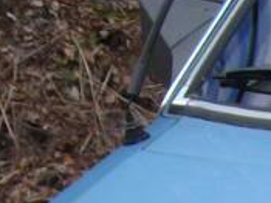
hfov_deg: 8.5
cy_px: 552
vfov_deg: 6.3
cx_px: 536
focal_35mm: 222
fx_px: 1737
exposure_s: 1/243
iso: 50
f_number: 3.2
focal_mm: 6.3
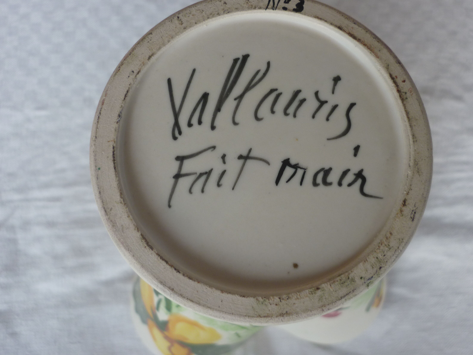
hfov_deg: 48.9
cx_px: 267
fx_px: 519
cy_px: 165
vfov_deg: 37.7
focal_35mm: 38
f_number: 2.8
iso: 80
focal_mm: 5.5
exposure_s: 1/40
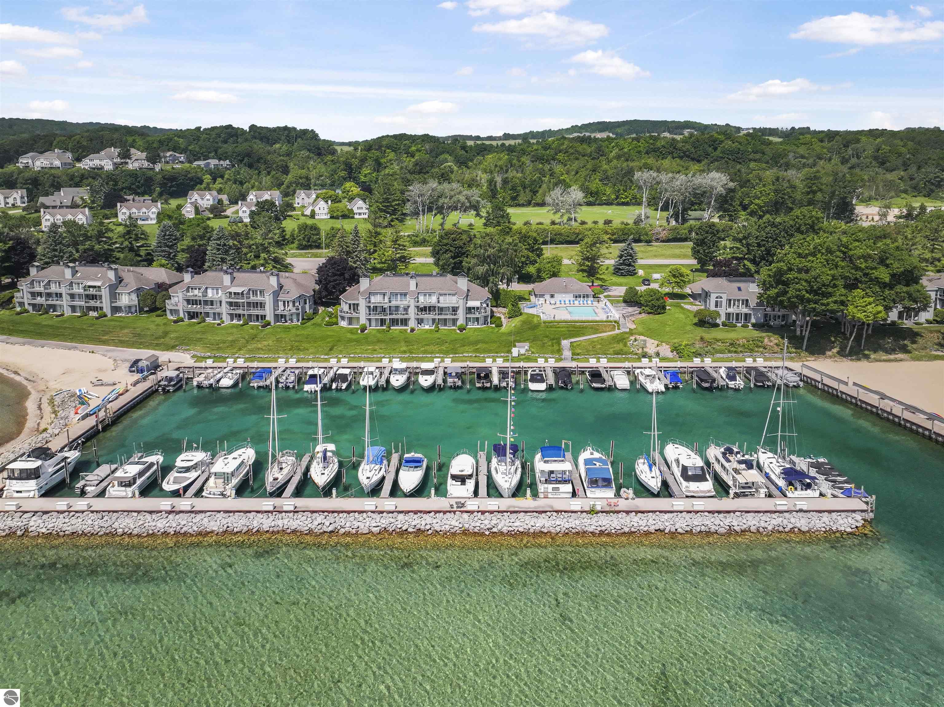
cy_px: 354
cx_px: 472
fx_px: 654
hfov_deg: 71.6
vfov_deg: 56.8
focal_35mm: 24
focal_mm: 12.29
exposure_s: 1/80
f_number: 3.5
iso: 400
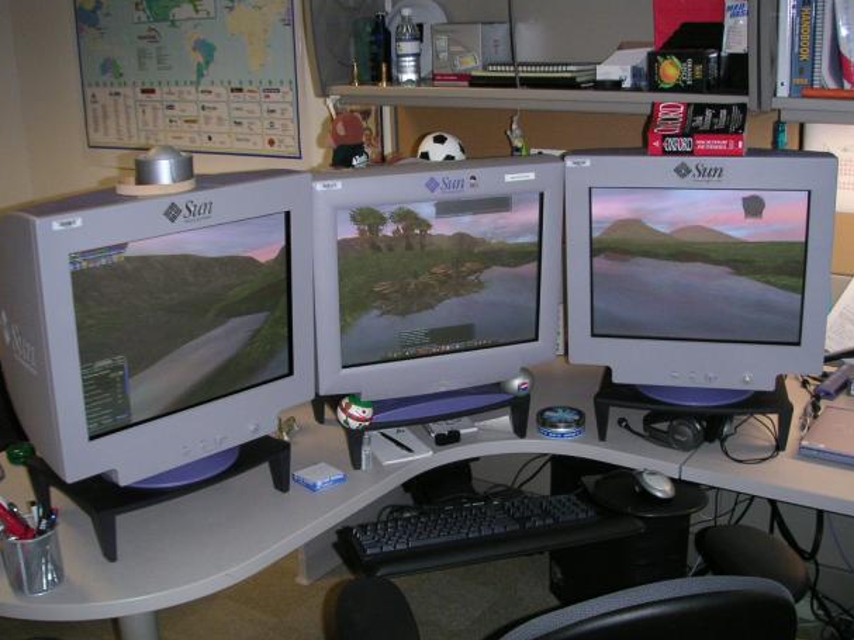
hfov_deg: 47.9
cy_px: 326
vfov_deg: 36.8
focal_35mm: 39
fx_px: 962
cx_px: 416
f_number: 2.8
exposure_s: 1/45
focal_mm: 5.7
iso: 160
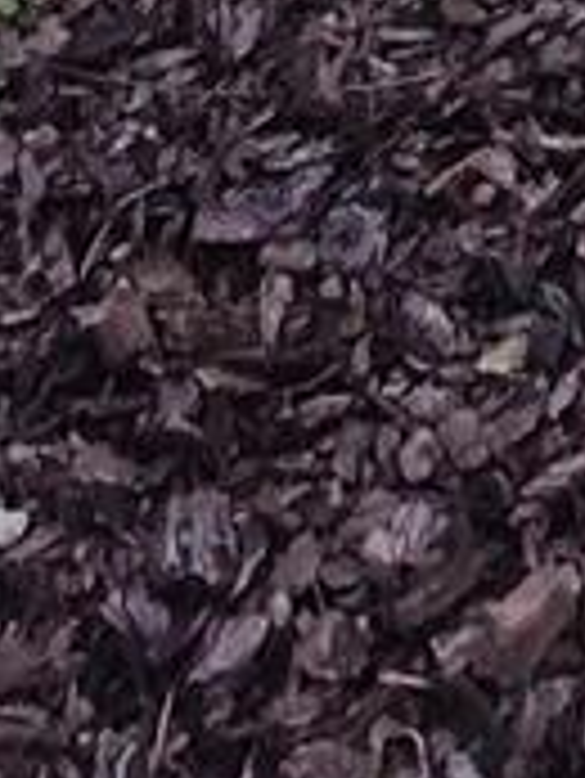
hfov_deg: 12.6
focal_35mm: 111
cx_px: 932
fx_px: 2498
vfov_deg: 10.8
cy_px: -1646
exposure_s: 1/234
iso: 100
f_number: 2.2
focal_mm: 1.66
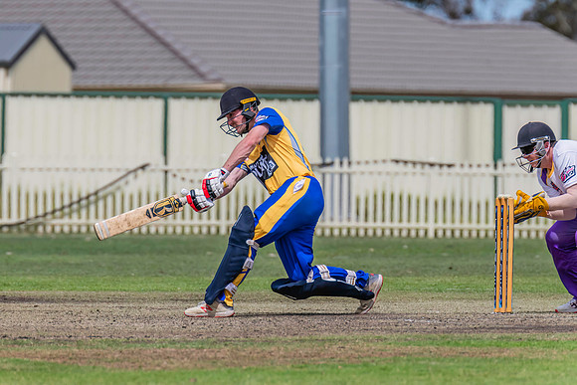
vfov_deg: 2.1
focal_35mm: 670
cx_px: 255
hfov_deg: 3.1
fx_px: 10736
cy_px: 170
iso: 800
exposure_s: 1/2500
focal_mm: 600
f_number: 8
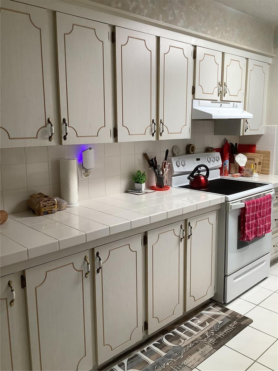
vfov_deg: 58.4
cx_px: 139
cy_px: 186
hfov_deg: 45.4
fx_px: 332
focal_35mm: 31
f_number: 2.4
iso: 64
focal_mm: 3.3
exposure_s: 1/60
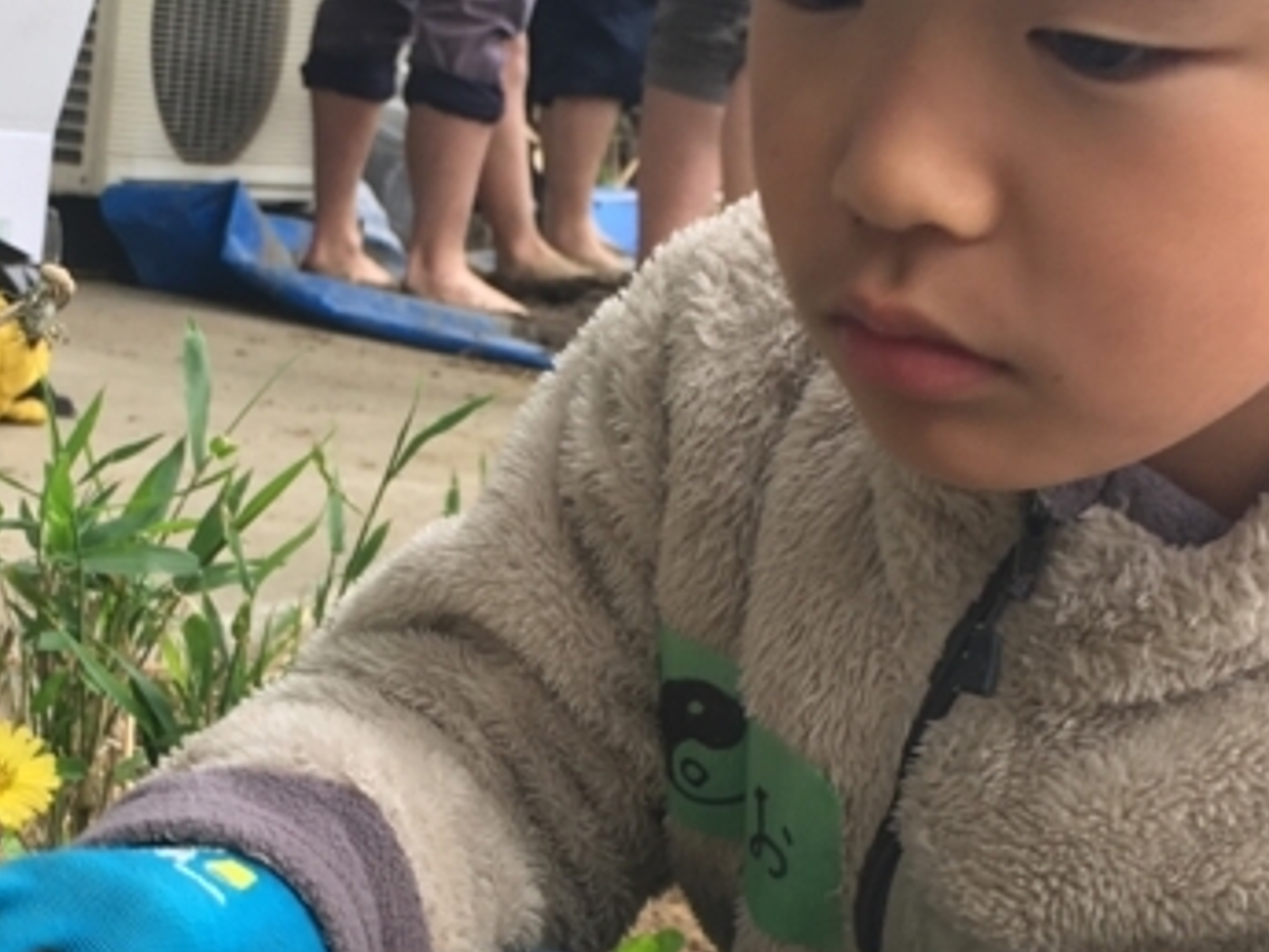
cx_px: 320
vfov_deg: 17.0
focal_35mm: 86
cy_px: 765
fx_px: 3154
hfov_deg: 22.5
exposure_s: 1/149
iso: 25
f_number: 2.2
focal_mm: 4.15
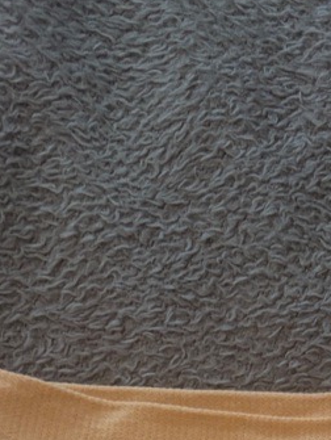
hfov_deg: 10.9
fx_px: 1578
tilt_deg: -77.7
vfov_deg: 13.1
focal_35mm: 124
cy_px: 950
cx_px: 659
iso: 80
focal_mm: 5.96
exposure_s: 1/50
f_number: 1.6
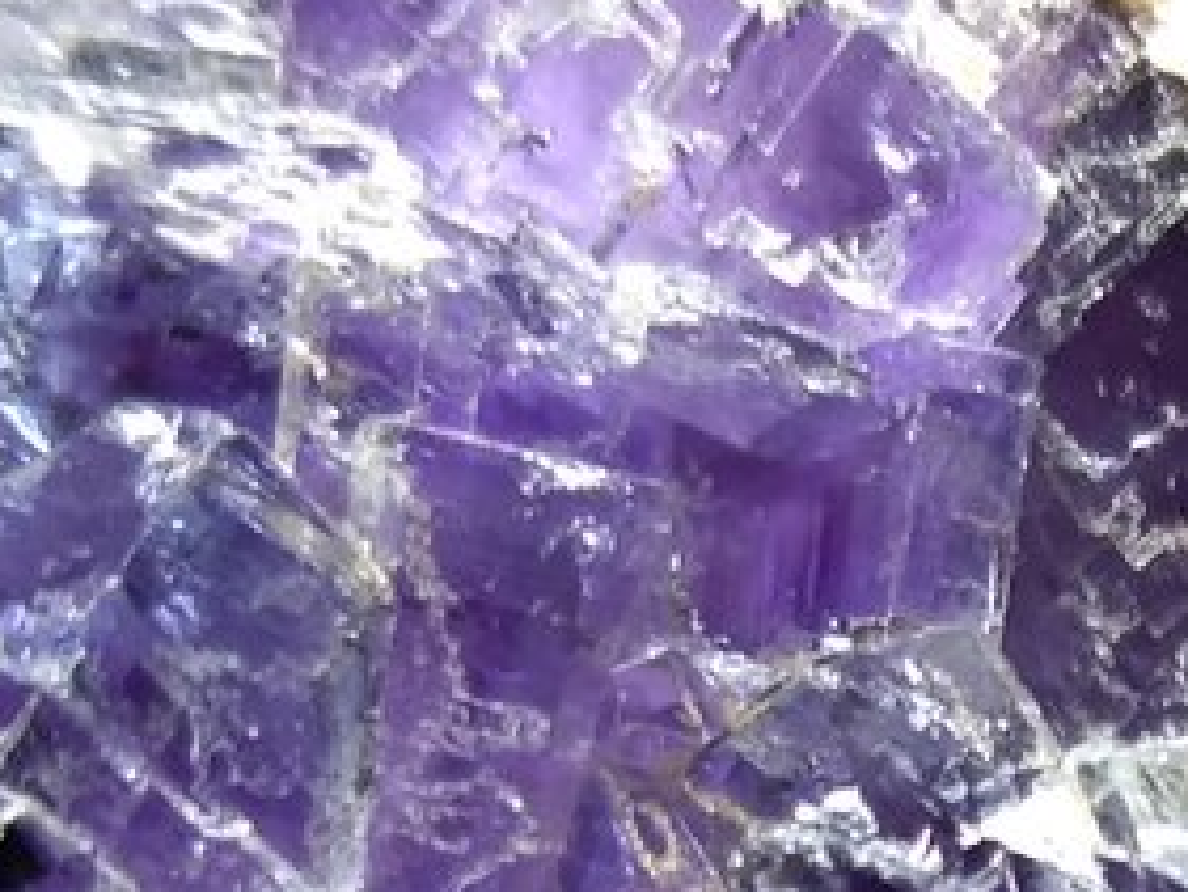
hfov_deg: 12.8
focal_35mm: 148
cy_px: 1649
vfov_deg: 9.5
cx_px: 1615
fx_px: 5081
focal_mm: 3.54
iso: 150
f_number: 2
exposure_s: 1/33.3
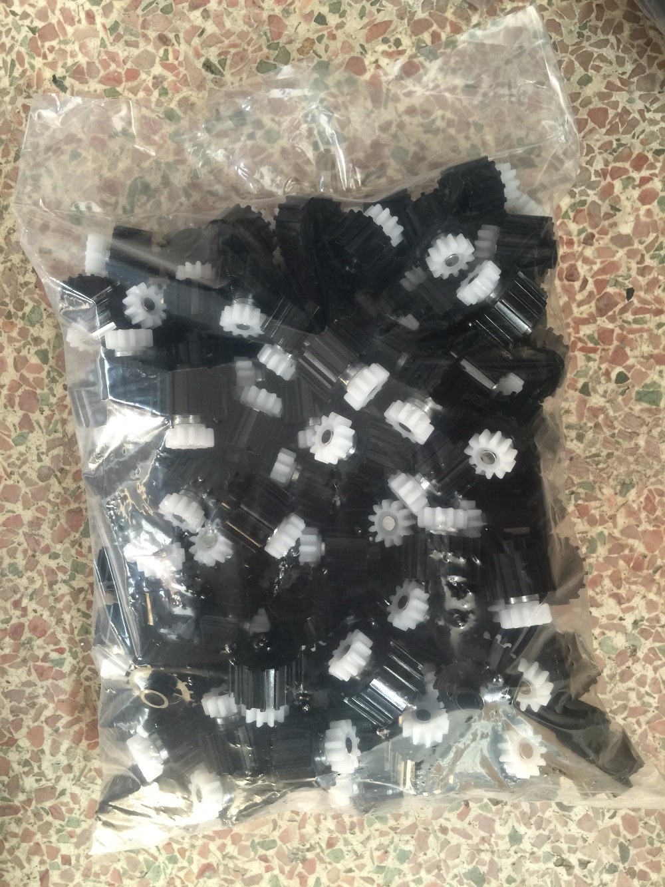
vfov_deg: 61.7
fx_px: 743
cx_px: 332
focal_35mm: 29
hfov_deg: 48.2
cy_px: 444
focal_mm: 4.15
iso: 50
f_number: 2.2
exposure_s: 1/15
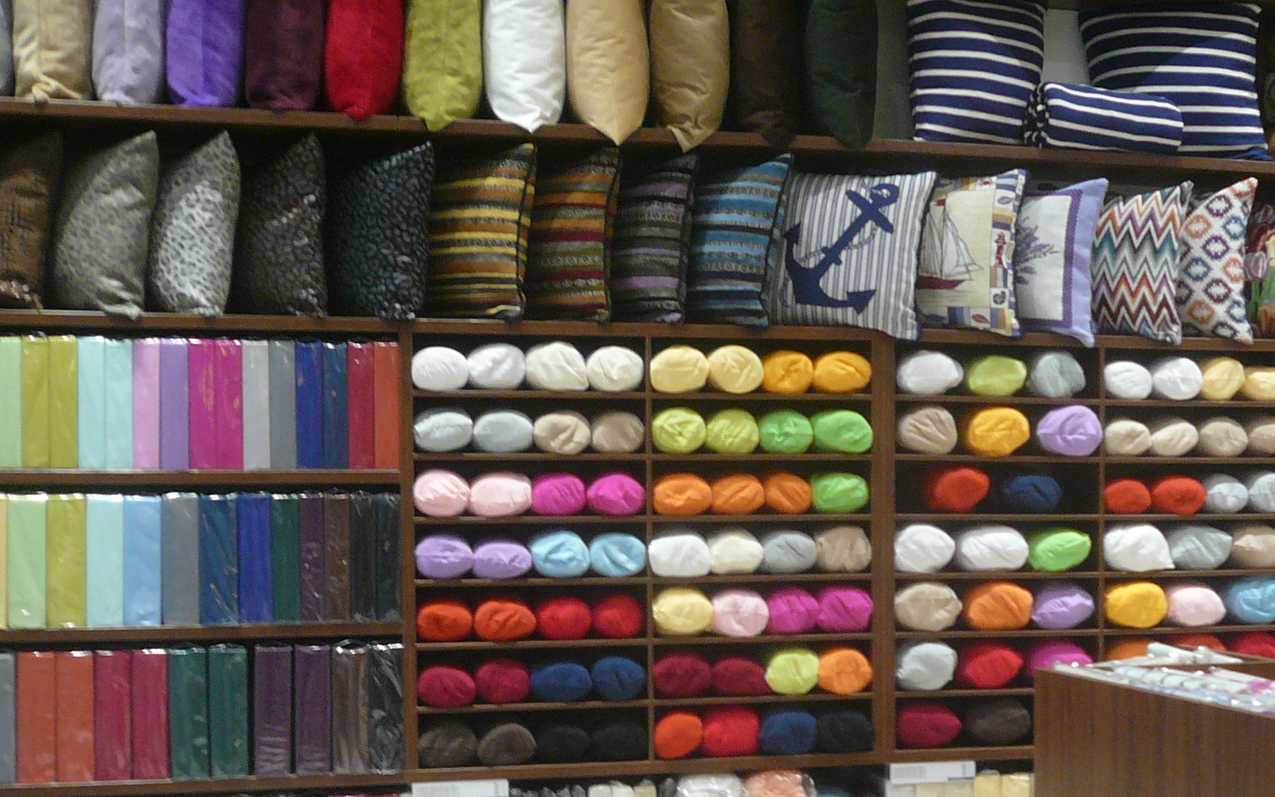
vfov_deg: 21.4
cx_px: 961
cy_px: 615
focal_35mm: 60
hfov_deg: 33.3
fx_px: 2085
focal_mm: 4.9
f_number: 2.9
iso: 100
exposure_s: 1/40
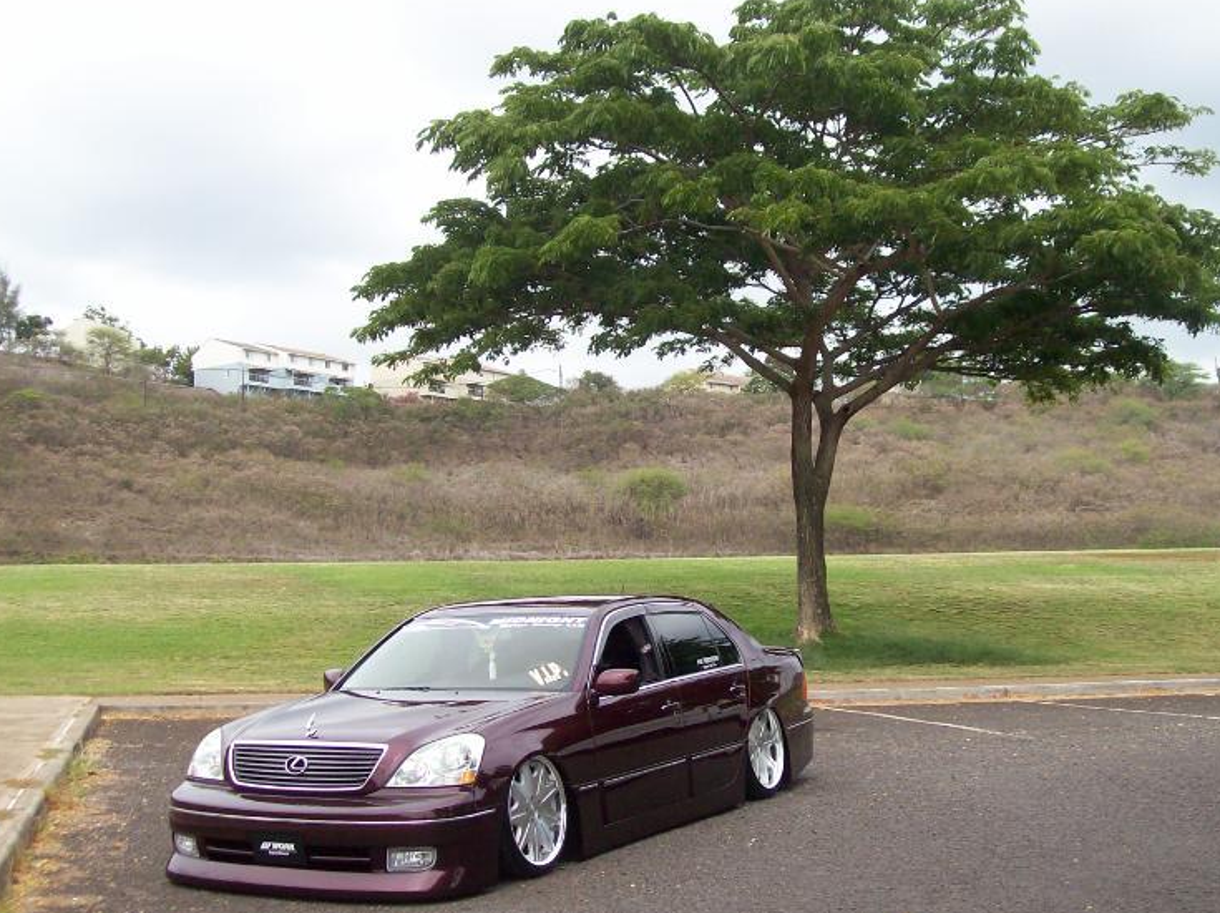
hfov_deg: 38.9
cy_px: 452
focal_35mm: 49
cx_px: 644
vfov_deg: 29.6
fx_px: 1726
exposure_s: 1/536
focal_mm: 7.6
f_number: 3
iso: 80
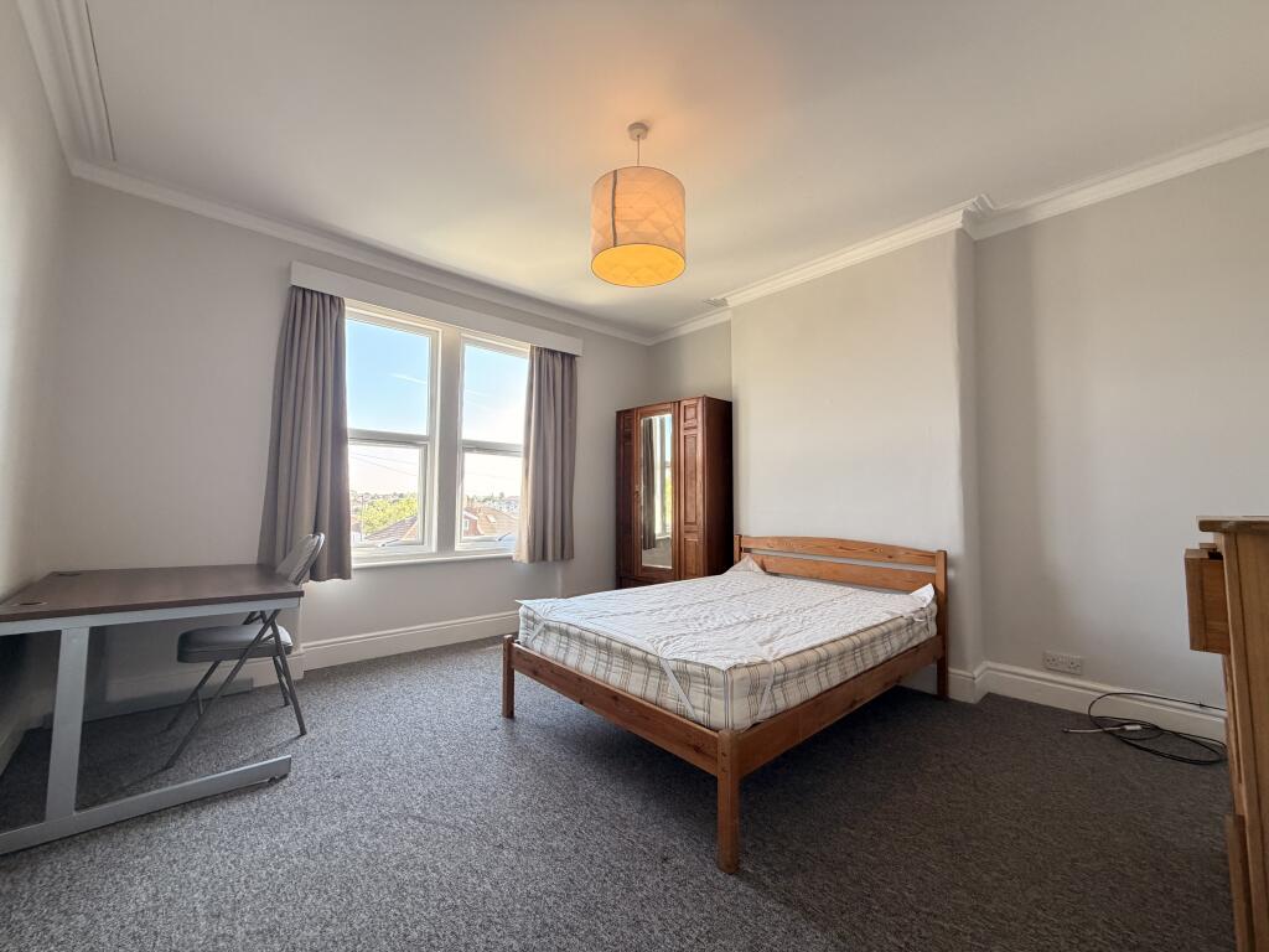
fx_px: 513
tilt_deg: +3.3
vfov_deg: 85.7
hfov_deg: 102.1
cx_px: 634
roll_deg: +0.1
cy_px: 476
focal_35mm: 14
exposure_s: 1/121
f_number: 2.2
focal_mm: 2.22
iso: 250
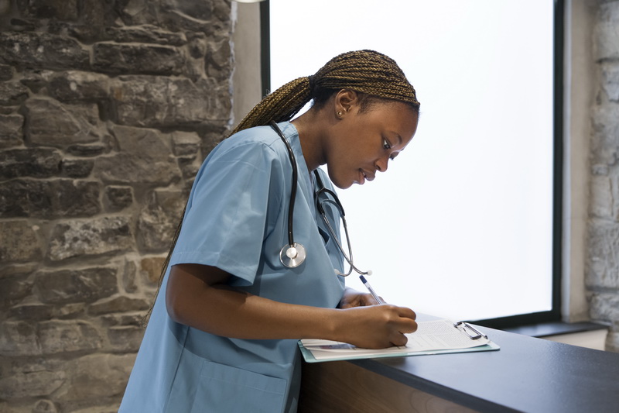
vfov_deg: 37.8
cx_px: 310
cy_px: 206
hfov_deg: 54.4
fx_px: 602
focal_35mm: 35
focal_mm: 35
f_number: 2.8
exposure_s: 1/125
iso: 640
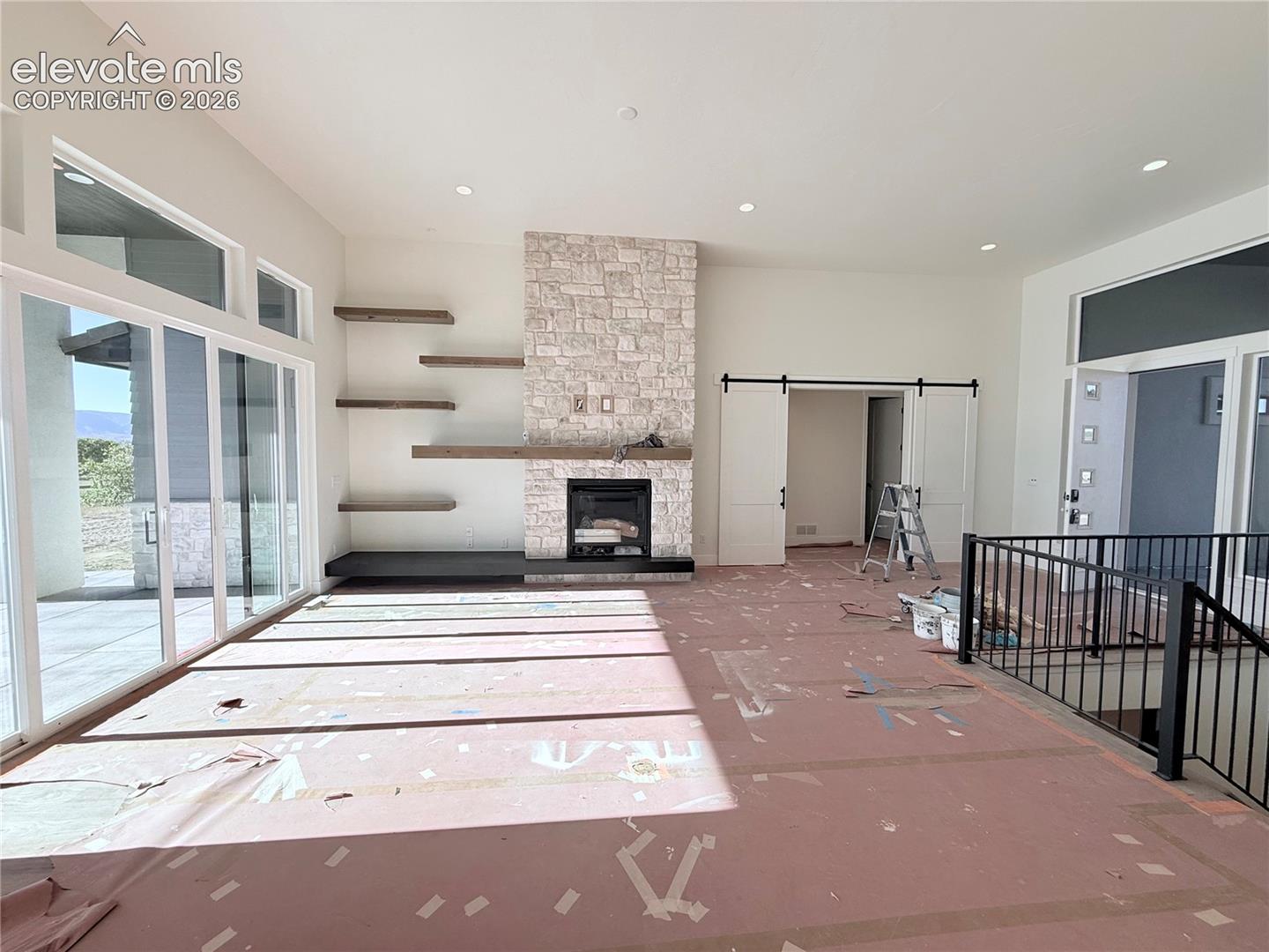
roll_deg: -1.1
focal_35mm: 14
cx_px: 634
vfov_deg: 85.7
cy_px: 476
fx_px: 513
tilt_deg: -2.9
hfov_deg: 102.1
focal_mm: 2.22
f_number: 2.2
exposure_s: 1/514
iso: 64
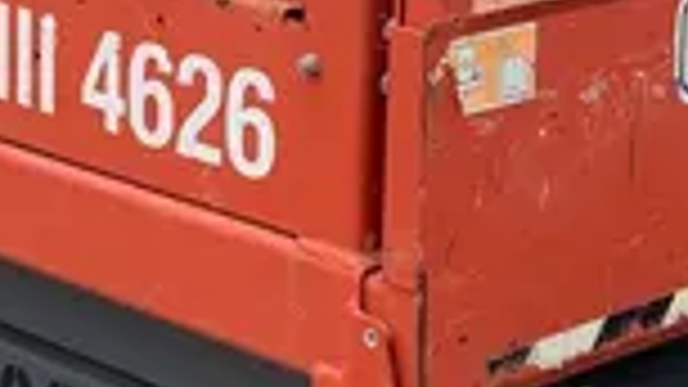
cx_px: 211
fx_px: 2481
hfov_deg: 15.7
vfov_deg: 8.9
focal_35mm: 136
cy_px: -11
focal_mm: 4.25
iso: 25
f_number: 1.8
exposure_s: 1/1250
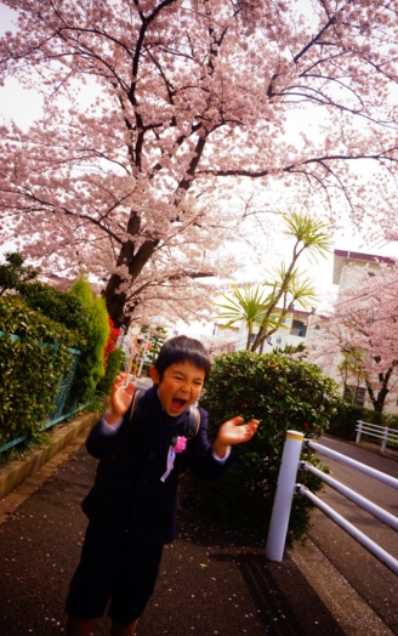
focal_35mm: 28
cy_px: 296
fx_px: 485
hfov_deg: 44.6
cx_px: 214
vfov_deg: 66.4
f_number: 13
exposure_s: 1/80
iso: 100
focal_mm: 16
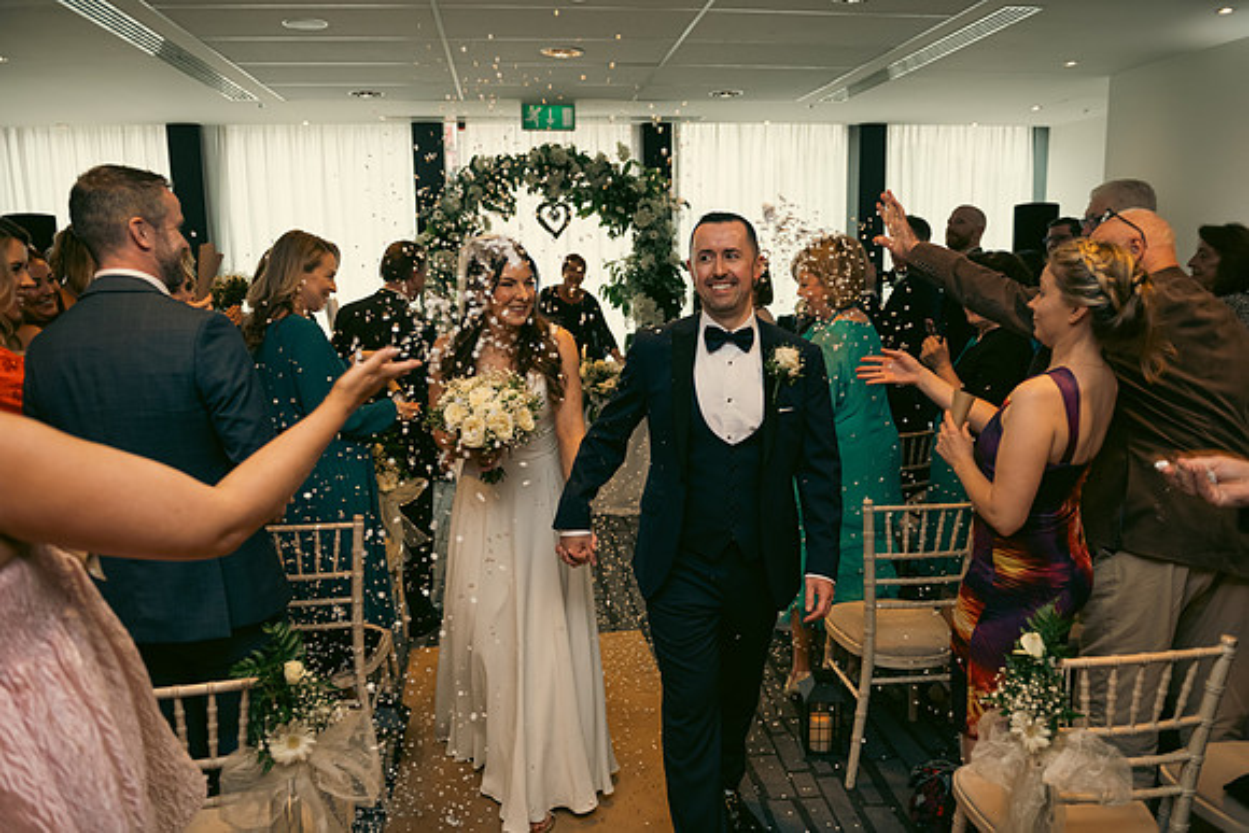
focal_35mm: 28
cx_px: 624
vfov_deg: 46.4
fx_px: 972
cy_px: 416
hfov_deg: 65.5
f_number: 3.5
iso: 640
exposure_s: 1/160
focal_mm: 28
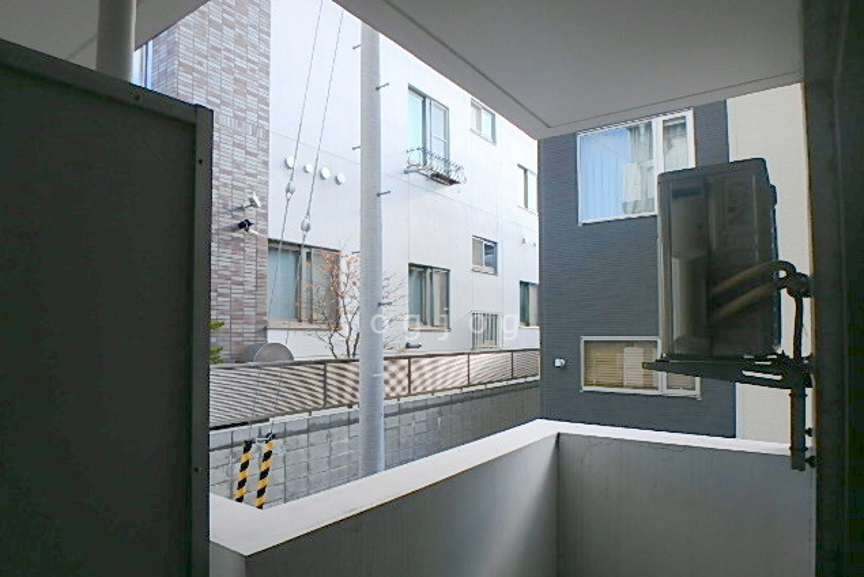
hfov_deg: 78.6
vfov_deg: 57.1
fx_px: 528
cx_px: 433
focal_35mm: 22
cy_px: 324
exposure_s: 1/400
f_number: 3.5
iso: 125
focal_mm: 3.7
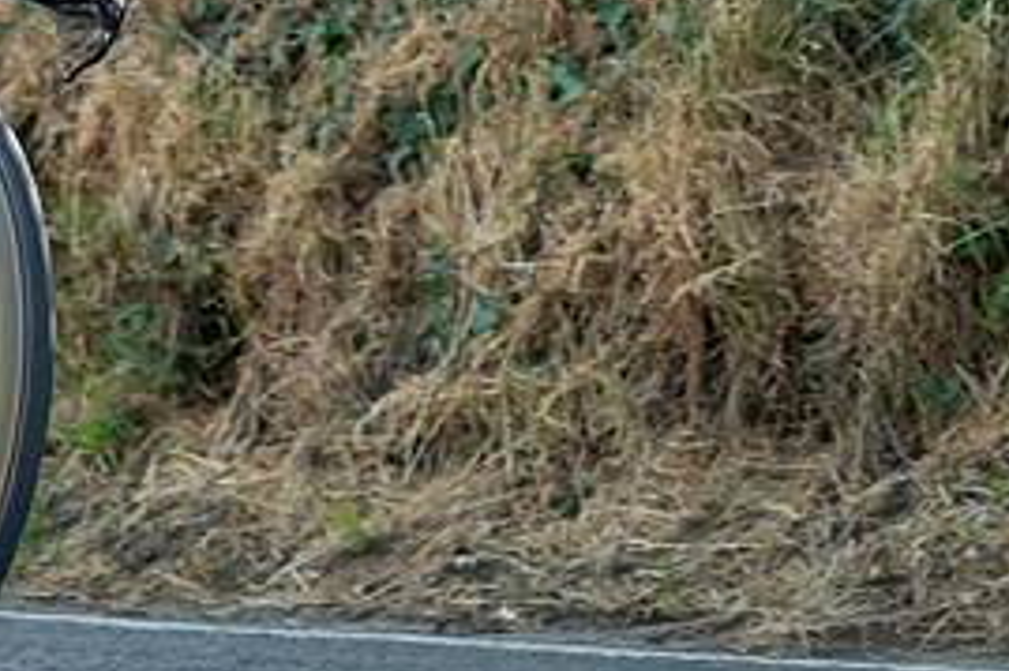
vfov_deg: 4.2
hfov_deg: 6.2
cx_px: -55
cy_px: 11
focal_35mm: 329
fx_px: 9215
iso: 800
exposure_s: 1/1000
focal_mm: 93
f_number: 4
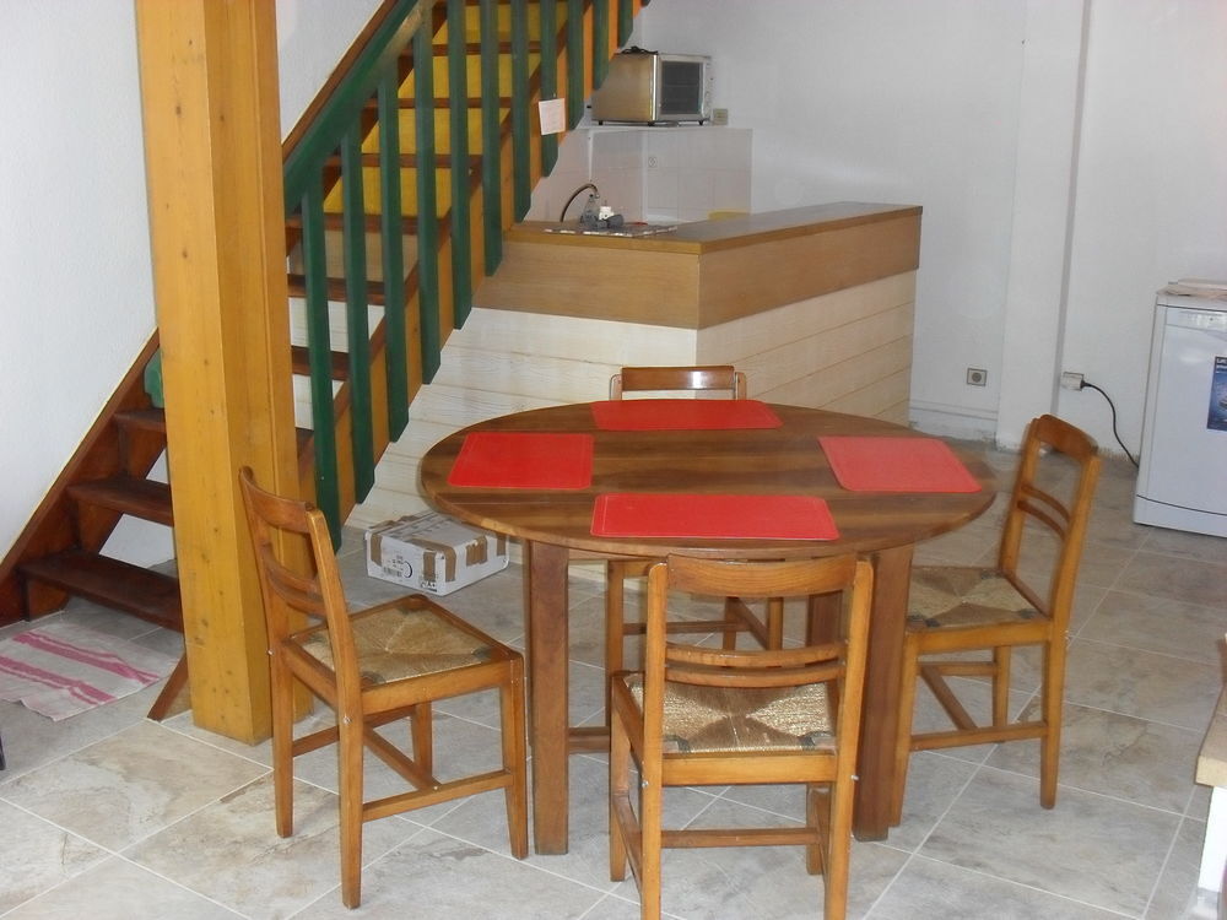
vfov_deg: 40.7
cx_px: 614
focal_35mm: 35
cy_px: 460
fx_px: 1241
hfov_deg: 52.6
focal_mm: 6.3
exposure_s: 1/45
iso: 240
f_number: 3.2
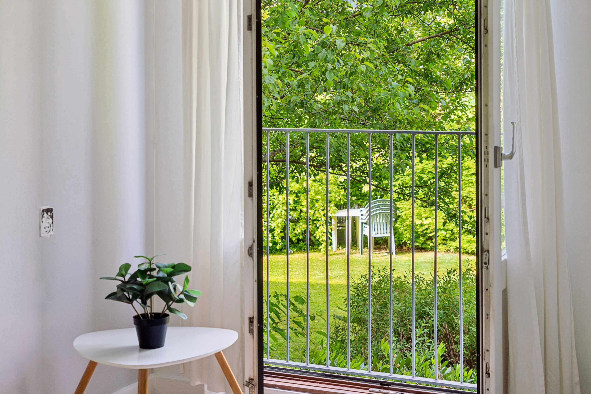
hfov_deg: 34.5
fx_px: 952
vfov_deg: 23.4
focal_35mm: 58
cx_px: 296
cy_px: 197
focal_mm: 58
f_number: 6.7
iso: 200
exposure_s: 1/45
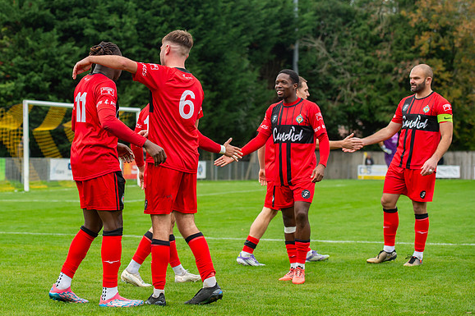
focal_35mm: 94
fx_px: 1240
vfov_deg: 14.5
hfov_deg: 21.6
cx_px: 171
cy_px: 131
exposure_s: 1/1000
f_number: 4
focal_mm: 70
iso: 800
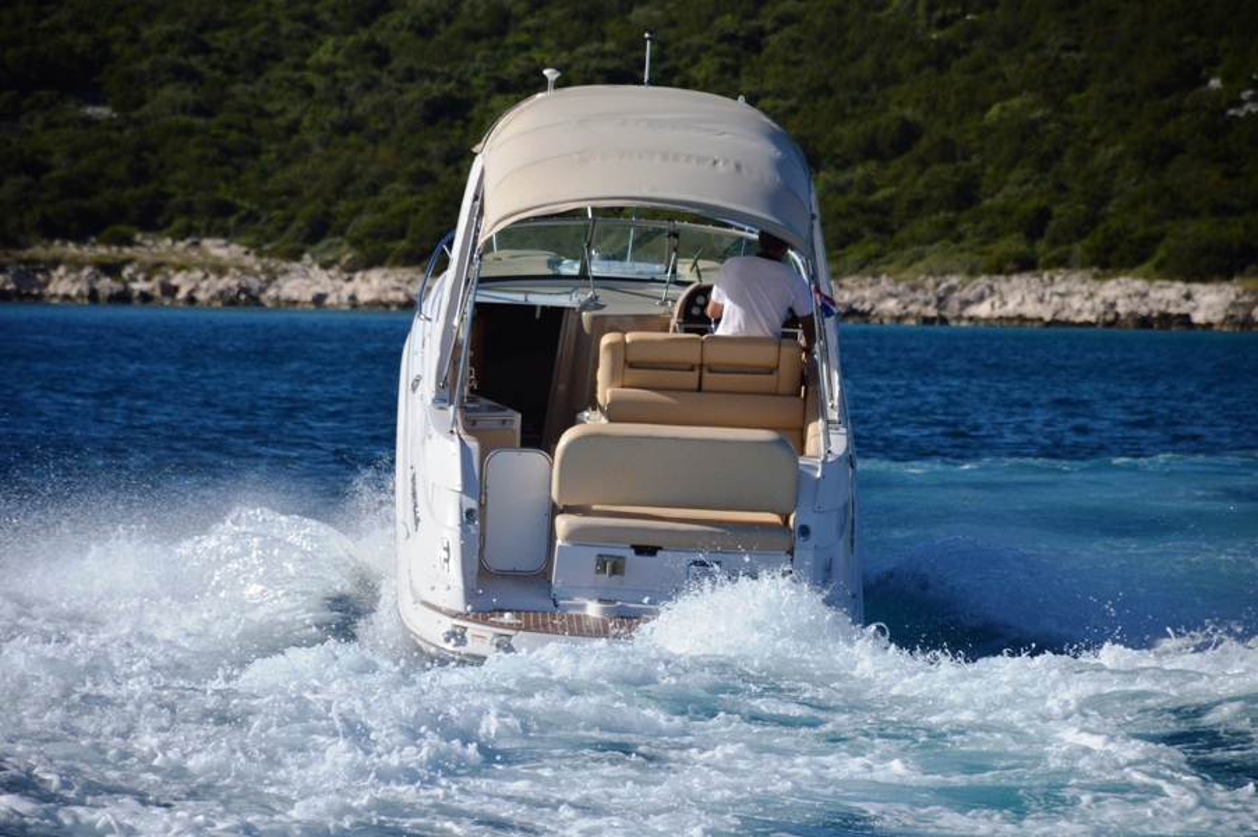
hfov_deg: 9.8
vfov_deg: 6.5
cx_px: 629
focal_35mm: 210
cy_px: 418
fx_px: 7333
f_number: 5.6
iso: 360
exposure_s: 1/4000
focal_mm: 140
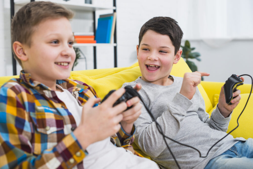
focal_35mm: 50
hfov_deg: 39.6
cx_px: 126
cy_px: 84
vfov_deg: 27.0
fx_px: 351
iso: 400
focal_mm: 50
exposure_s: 1/160
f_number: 4
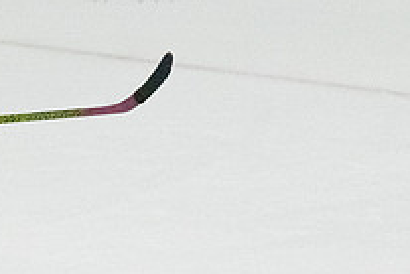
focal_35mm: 710
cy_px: 203
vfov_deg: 1.9
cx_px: -136
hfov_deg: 2.9
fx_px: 8091
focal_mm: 170
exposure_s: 1/1600
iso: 8000
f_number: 5
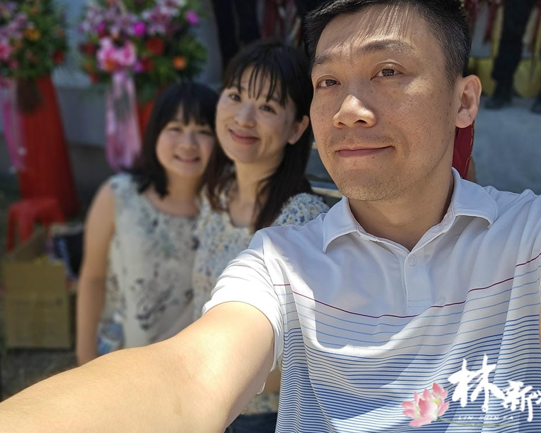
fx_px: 496
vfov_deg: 46.9
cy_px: 180
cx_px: 254
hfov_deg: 57.1
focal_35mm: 31
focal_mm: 3.3
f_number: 2.2
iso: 25
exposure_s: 1/579
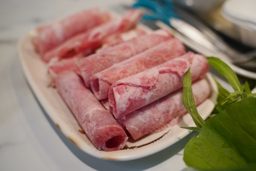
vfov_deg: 43.6
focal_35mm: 30
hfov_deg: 61.9
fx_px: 213
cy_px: 86
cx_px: 128
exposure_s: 1/60
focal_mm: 30
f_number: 4
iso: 500
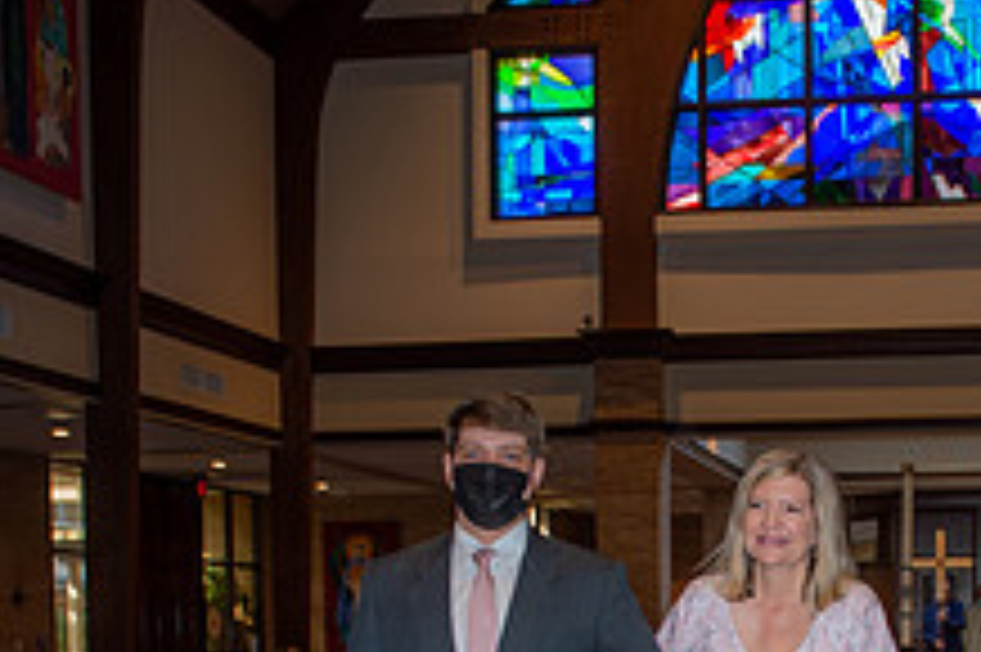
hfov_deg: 30.8
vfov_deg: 20.0
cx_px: 765
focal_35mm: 64
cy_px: 764
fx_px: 1743
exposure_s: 1/100
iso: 640
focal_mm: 24
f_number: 5
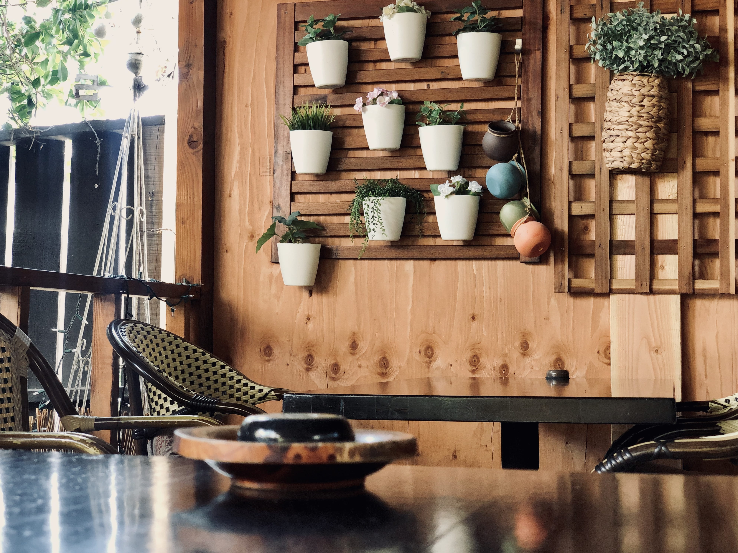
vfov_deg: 28.0
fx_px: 1109
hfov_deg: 36.8
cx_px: 369
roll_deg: -0.4
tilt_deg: +2.7
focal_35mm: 52
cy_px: 276
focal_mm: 6
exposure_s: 1/30
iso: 100
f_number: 2.4
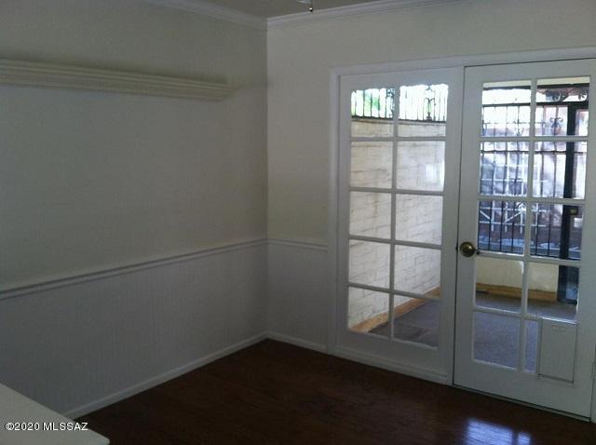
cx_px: 298
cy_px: 222
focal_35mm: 35
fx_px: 602
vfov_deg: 40.6
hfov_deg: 52.7
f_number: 2.8
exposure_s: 1/17
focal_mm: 3.85
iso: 80
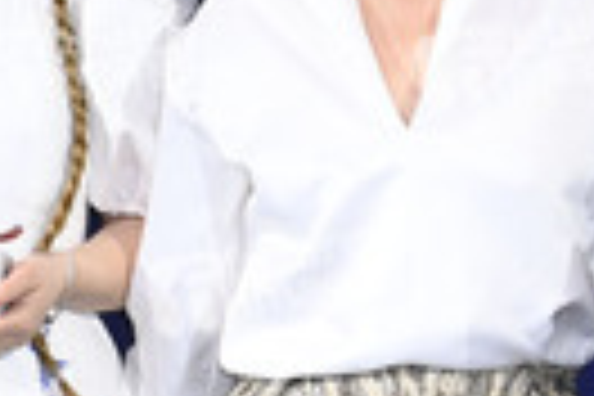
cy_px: 171
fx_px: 3943
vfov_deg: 5.7
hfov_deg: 8.6
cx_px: 592
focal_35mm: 239
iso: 1600
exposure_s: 1/200
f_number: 5.6
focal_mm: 70
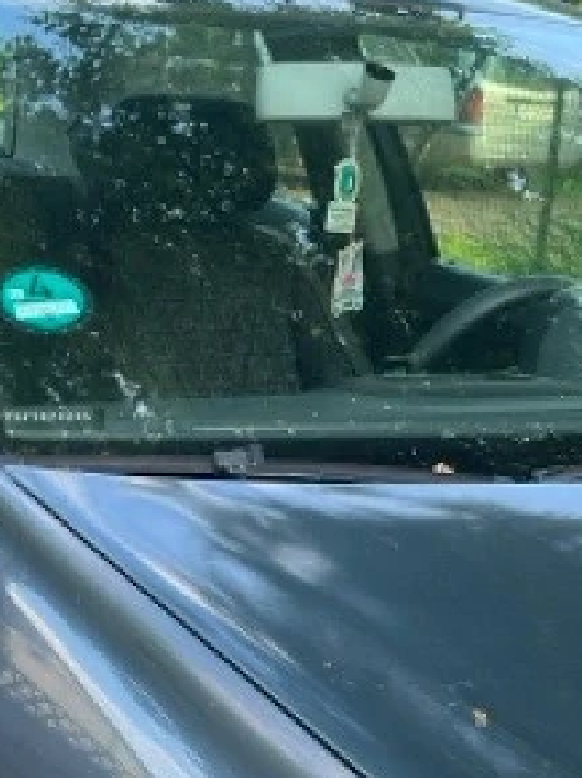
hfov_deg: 13.4
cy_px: 473
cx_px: 398
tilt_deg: -10.9
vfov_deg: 17.9
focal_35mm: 110
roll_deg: -4.9
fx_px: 2468
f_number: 1.78
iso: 125
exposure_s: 1/172
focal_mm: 6.86
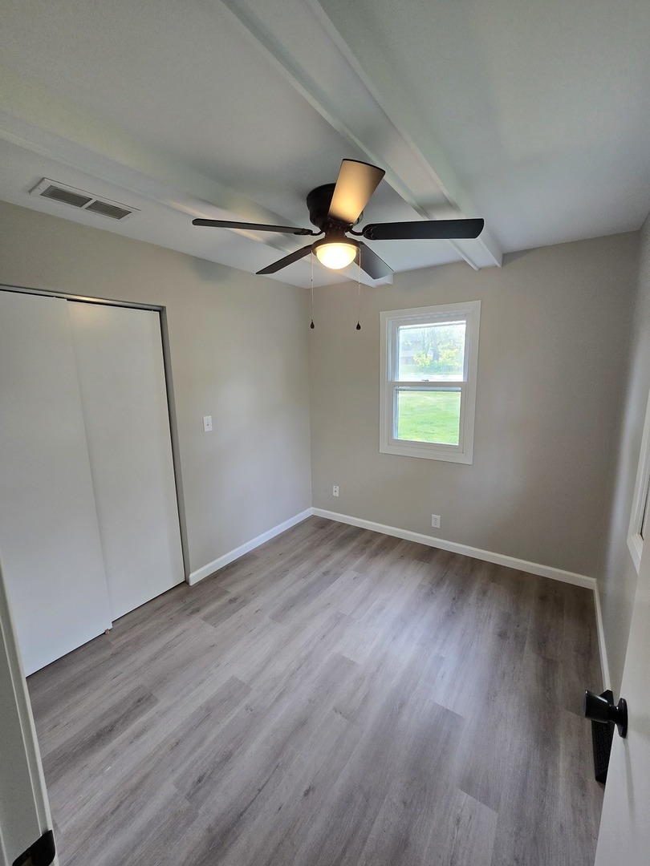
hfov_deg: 89.9
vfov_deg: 106.2
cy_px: 433
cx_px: 325
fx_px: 325
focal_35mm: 13
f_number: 2.2
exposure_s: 1/60
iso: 160
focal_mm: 2.2
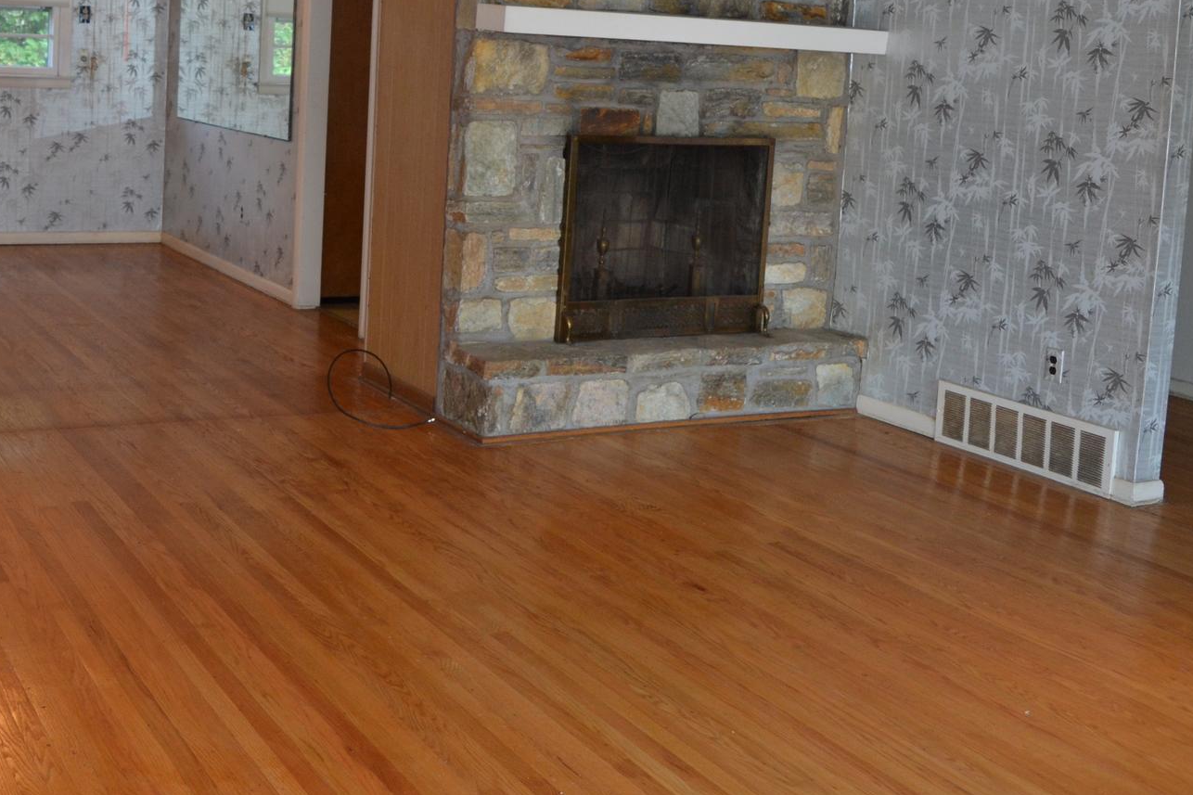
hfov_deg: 44.2
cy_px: 192
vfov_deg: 30.6
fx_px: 1425
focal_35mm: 43
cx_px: 328
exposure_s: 1/60
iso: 560
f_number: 3.5
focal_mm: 18
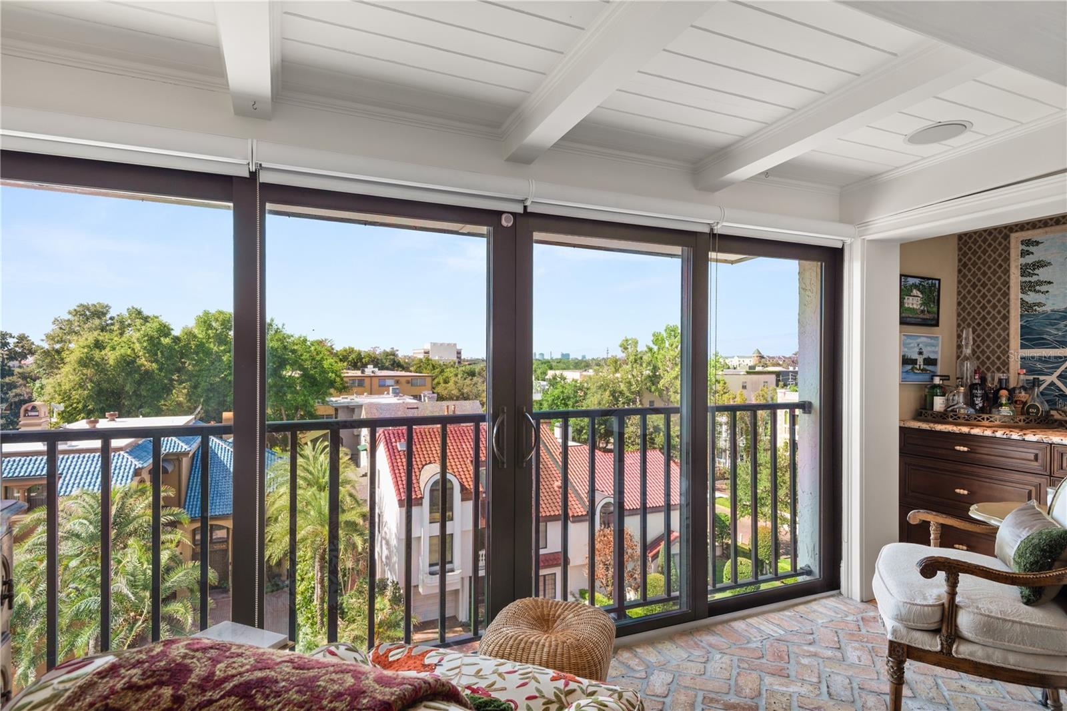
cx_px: 534
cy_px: 356
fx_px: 563
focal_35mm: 19
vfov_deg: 64.6
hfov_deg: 86.9
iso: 320
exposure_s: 1/8
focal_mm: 19
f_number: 8
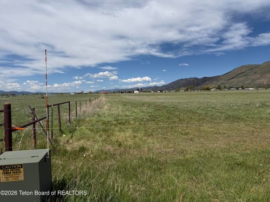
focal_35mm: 24
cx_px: 135
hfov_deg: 71.6
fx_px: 187
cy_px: 101
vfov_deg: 56.8
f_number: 1.78
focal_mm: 6.76
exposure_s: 1/10309
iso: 80
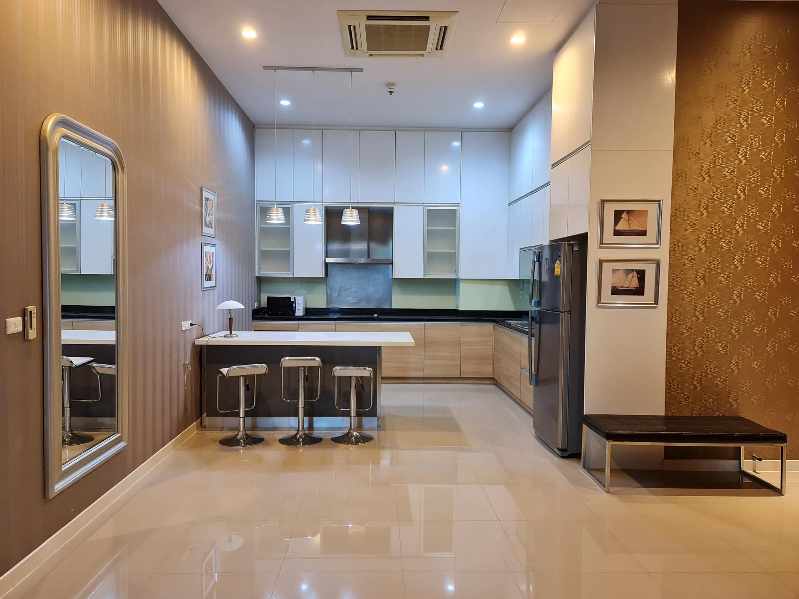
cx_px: 400
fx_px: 577
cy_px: 300
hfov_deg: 69.4
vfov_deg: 54.9
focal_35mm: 25
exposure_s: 1/50
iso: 250
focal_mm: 7
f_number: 1.8
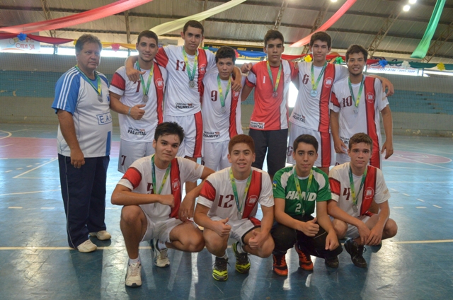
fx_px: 377
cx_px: 226
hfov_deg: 62.0
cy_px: 150
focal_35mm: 30
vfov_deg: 43.4
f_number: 5.6
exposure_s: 1/100
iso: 1600
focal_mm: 20
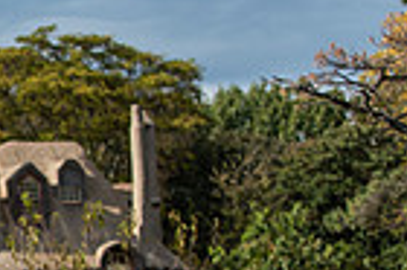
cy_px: 318
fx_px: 3286
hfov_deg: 7.0
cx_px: -238
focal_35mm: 291
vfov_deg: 4.7
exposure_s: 1/2500
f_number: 4.5
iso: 320
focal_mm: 70
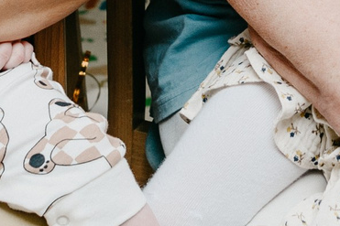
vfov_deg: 6.2
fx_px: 1954
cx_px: 357
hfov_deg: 9.9
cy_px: -420
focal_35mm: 207
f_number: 3.5
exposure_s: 1/160
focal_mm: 30
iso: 125
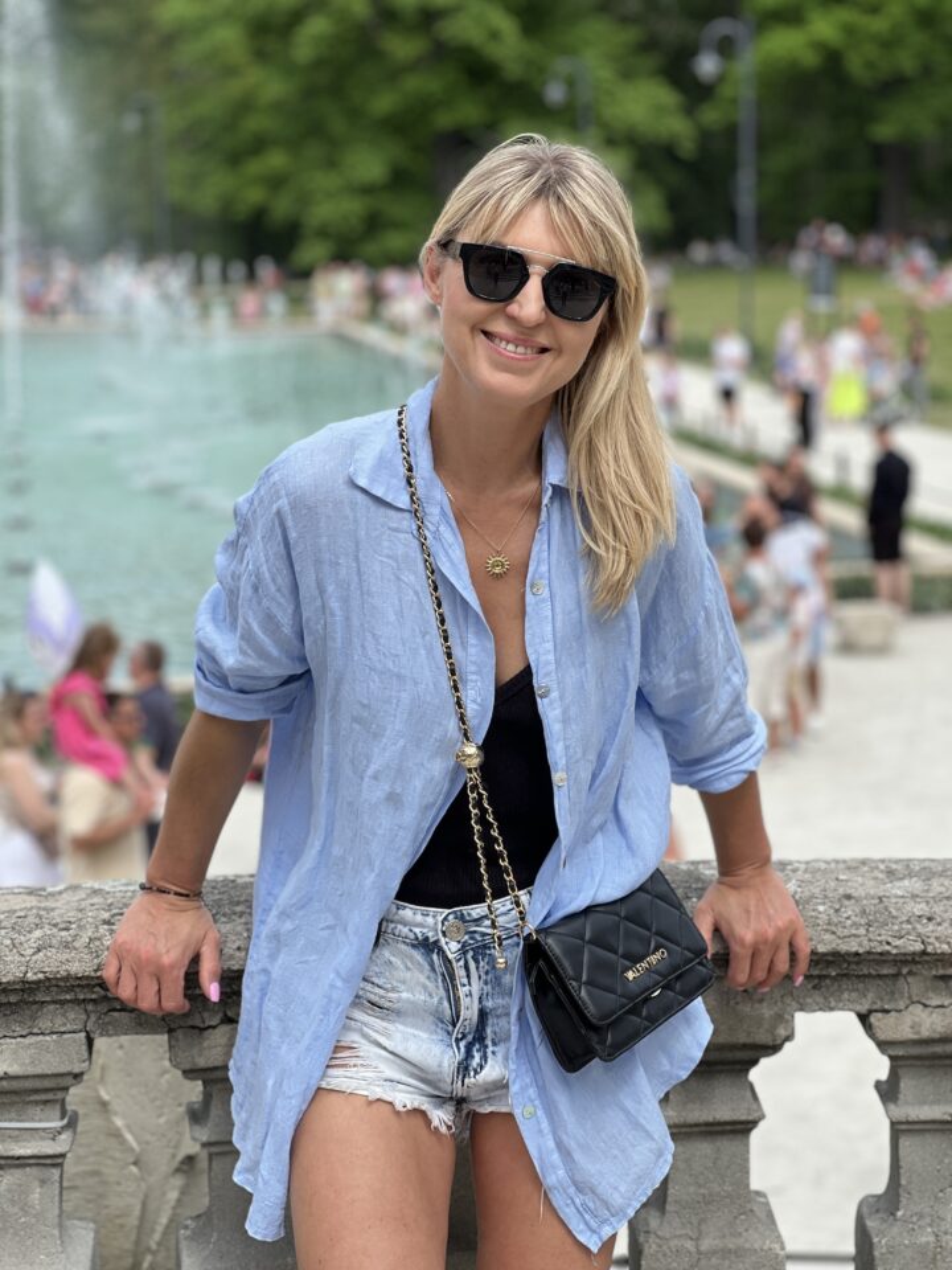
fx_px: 2824
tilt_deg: -8.2
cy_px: 635
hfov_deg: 19.1
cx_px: 476
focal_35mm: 77
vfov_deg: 25.3
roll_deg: +1.0
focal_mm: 9
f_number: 2.8
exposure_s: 1/428
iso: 32
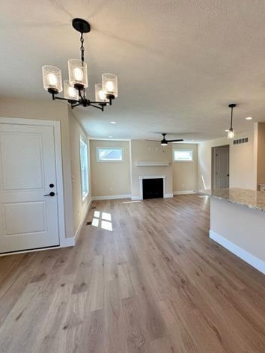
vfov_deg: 84.7
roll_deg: +0.2
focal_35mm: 19
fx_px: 194
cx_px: 180
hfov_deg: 66.5
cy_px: 178
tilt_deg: -4.0
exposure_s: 1/120
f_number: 2.2
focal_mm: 2.22
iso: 80
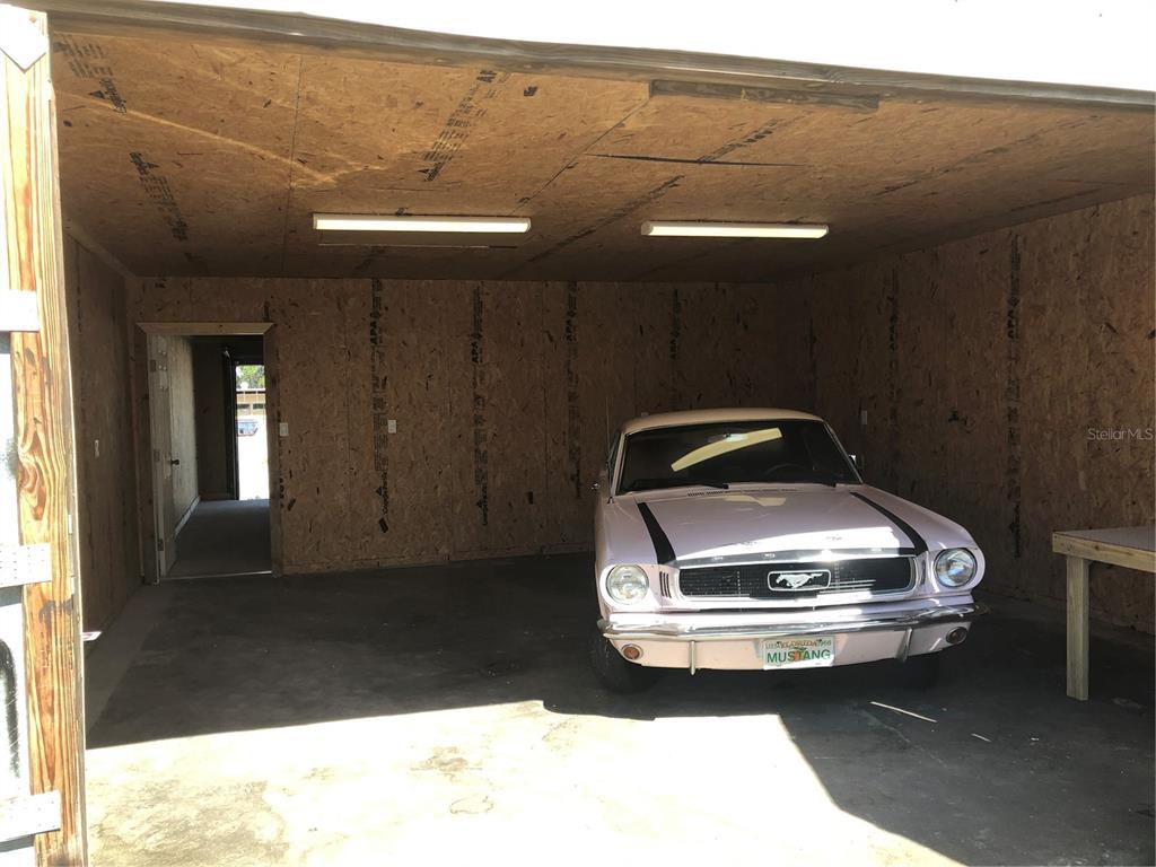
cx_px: 578
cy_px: 434
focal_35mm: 28
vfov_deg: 49.7
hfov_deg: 63.4
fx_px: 935
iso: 20
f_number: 1.8
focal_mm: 3.99
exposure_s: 1/267
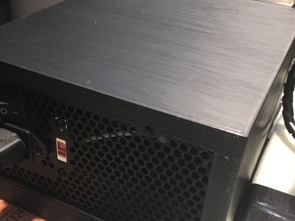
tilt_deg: -33.8
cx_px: 134
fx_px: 366
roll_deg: -1.9
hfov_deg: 43.8
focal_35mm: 43
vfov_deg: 33.6
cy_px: 117
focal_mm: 4.15
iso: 400
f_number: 2.2
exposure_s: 1/15
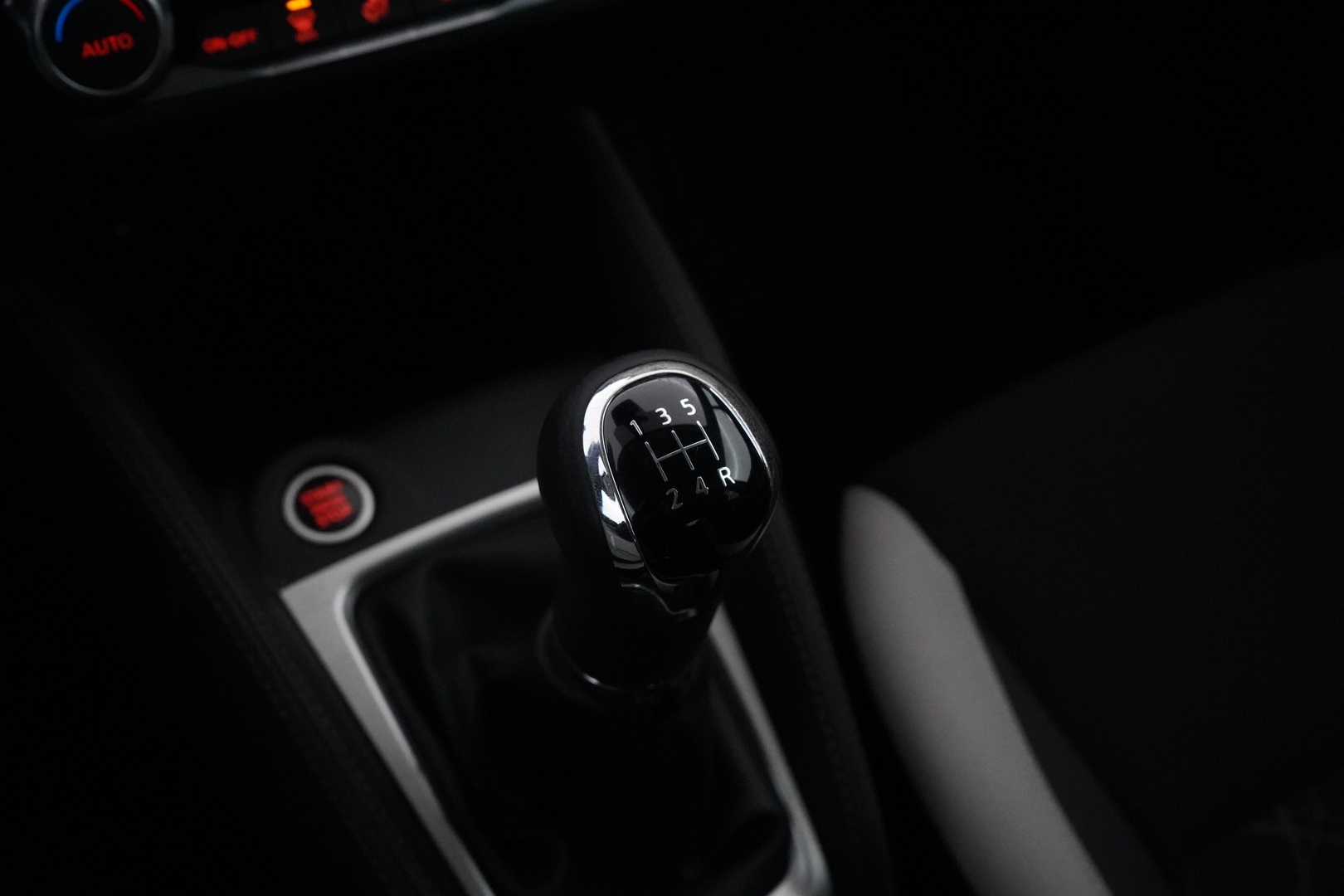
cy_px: 448
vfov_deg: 35.1
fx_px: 1419
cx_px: 672
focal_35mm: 38
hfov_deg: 50.7
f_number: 6.3
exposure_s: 1/60
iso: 12800
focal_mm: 38
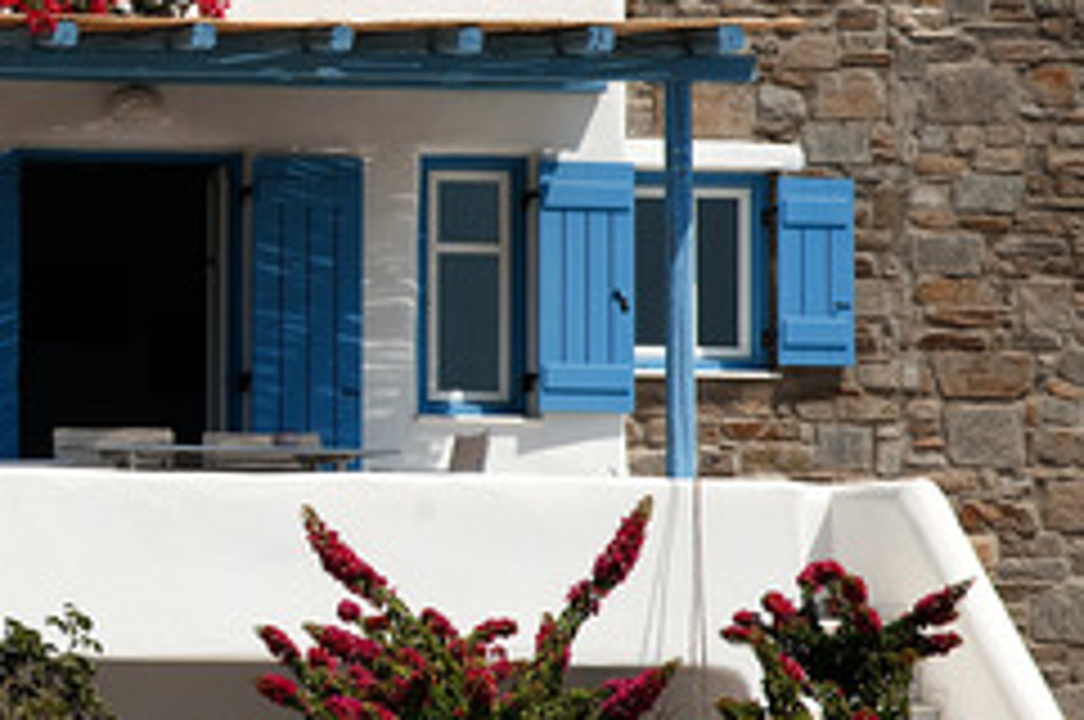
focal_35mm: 186
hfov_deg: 10.7
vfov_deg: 7.4
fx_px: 5593
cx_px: -463
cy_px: 148
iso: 200
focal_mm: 56
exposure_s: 1/400
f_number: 13
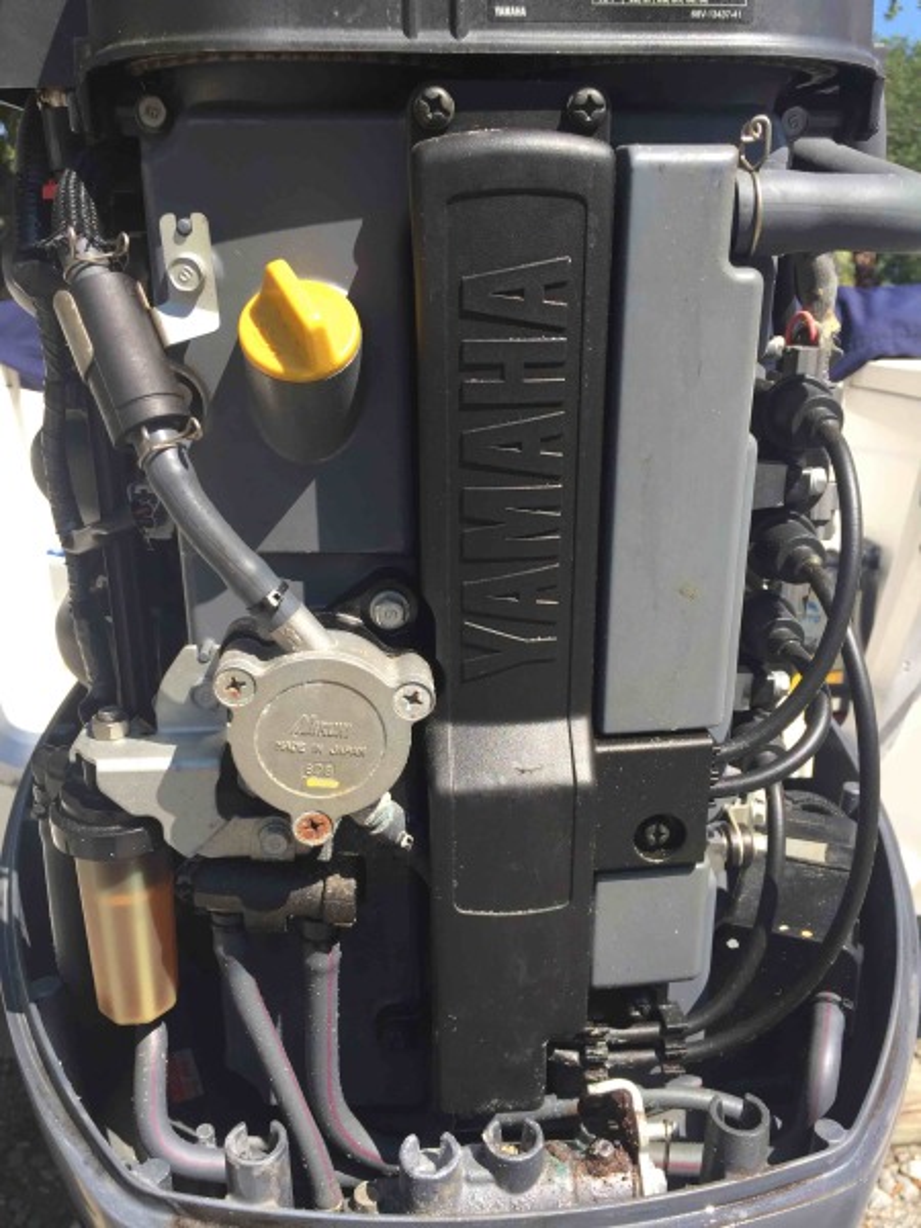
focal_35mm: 29
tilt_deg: -11.1
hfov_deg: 48.2
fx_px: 1029
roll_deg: +0.8
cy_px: 614
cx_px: 460
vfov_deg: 61.7
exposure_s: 1/694
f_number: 2.2
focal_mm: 4.15
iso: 32
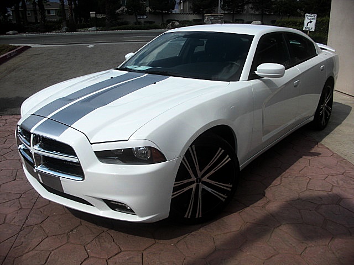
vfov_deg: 39.7
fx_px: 368
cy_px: 132
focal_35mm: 36
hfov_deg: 51.4
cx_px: 177
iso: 50
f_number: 7.9
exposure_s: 1/160
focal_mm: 6.3
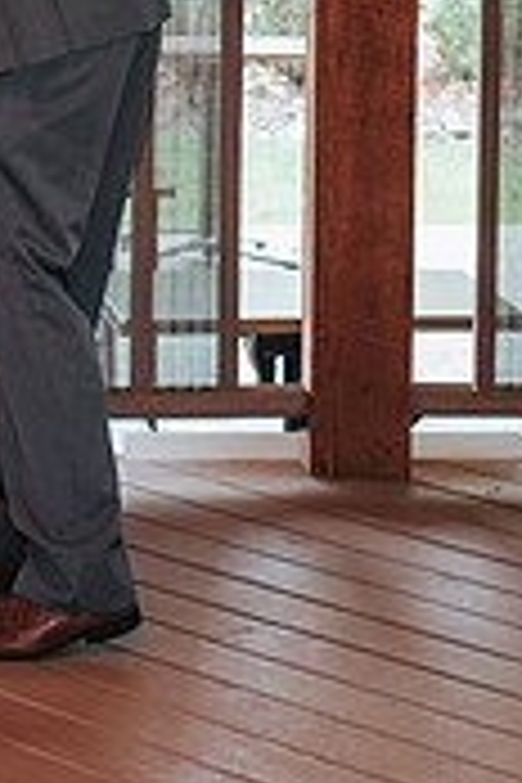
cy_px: -53
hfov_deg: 8.0
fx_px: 3654
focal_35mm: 168
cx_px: -231
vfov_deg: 12.1
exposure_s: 1/125
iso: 200
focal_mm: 35
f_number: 3.2
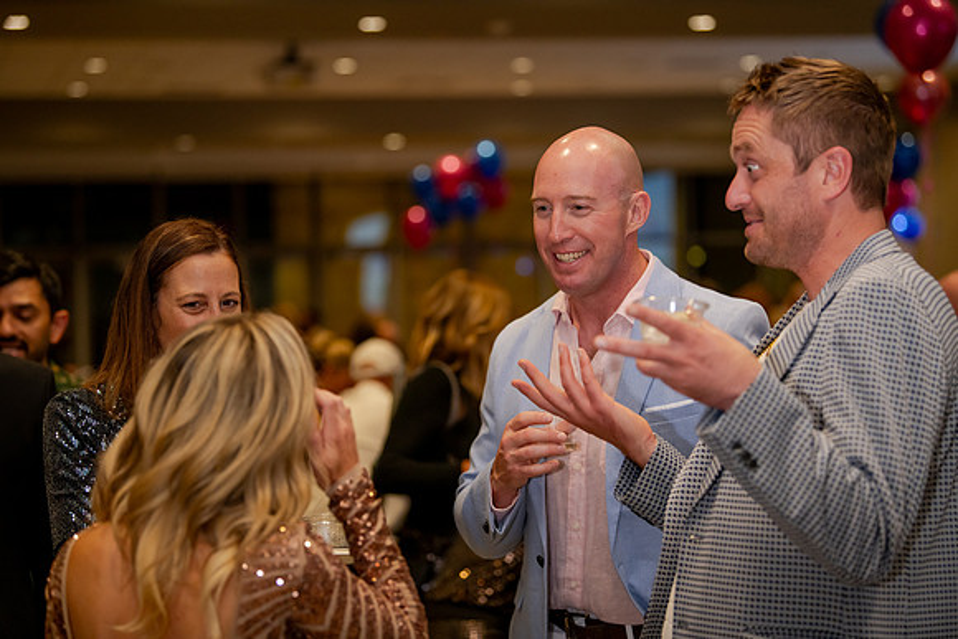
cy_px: 320
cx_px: 479
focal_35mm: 95
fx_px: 2529
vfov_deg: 14.4
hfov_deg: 21.5
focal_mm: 95
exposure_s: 1/320
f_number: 2.8
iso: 1250
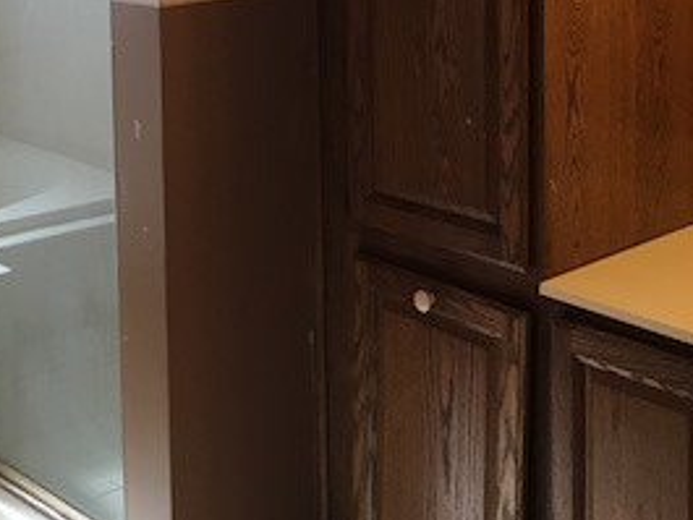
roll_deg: +0.4
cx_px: 442
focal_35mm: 70
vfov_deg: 20.1
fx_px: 1402
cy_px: -47
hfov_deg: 27.6
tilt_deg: -7.3
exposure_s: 1/30
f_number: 2.2
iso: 32
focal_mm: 4.15
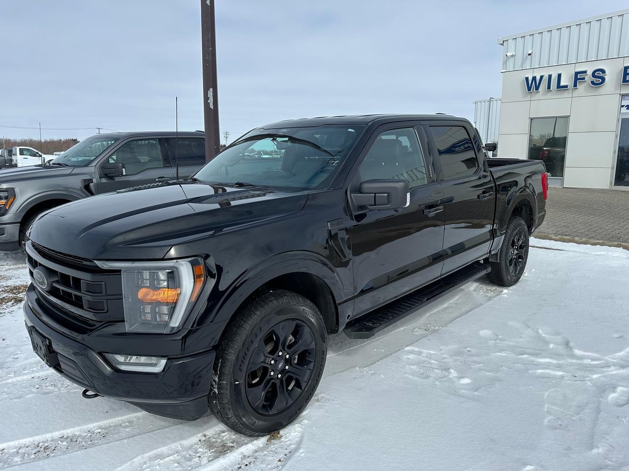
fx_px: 436
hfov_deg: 71.6
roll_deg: -0.1
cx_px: 314
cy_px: 236
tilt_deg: -8.6
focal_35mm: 24
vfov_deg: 56.8
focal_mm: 6.86
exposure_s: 1/8929
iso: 80
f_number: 1.78
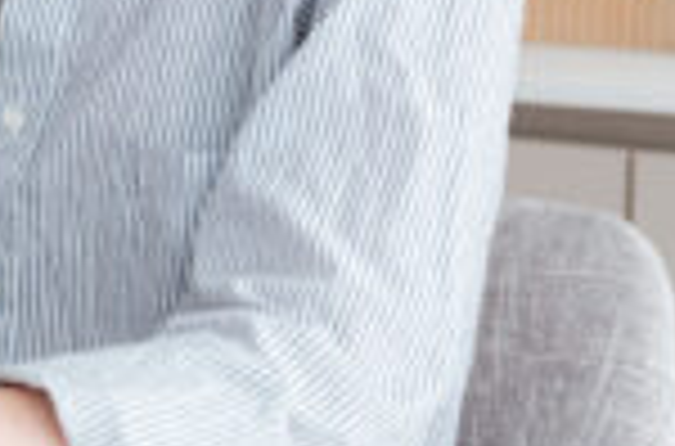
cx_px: -364
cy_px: -126
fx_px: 3383
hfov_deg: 10.9
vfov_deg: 7.5
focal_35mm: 181
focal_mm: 55
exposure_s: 1/320
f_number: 3.5
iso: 160
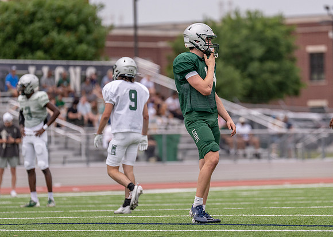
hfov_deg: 6.3
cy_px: 114
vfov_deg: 4.5
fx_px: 3006
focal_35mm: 318
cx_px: 209
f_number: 2.8
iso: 320
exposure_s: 1/3200
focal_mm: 200
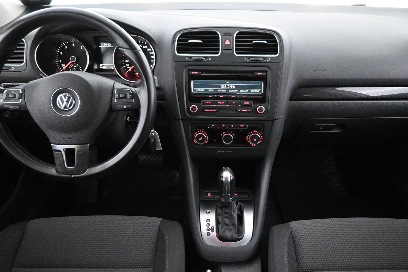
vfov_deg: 42.2
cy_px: 156
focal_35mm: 31
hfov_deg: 60.1
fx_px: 351
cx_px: 231
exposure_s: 1/60
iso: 11400
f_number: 3.5
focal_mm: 16
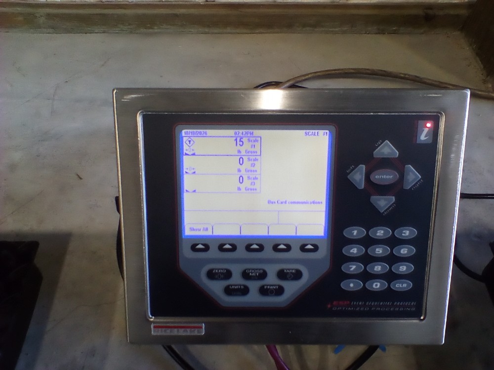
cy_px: 185
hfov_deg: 58.4
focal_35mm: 31
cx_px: 247
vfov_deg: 45.4
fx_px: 442
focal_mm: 2.38
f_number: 2.4
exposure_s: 1/30
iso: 126
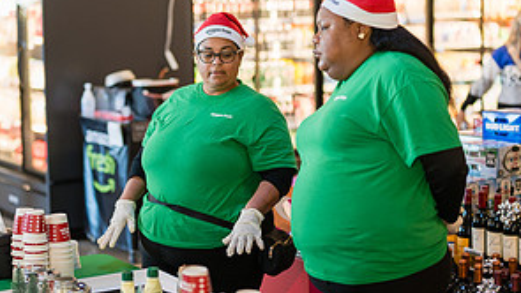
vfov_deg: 15.1
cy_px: 102
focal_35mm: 80
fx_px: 1105
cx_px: 263
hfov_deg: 26.5
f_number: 1.4
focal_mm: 50
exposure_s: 1/400
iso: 500
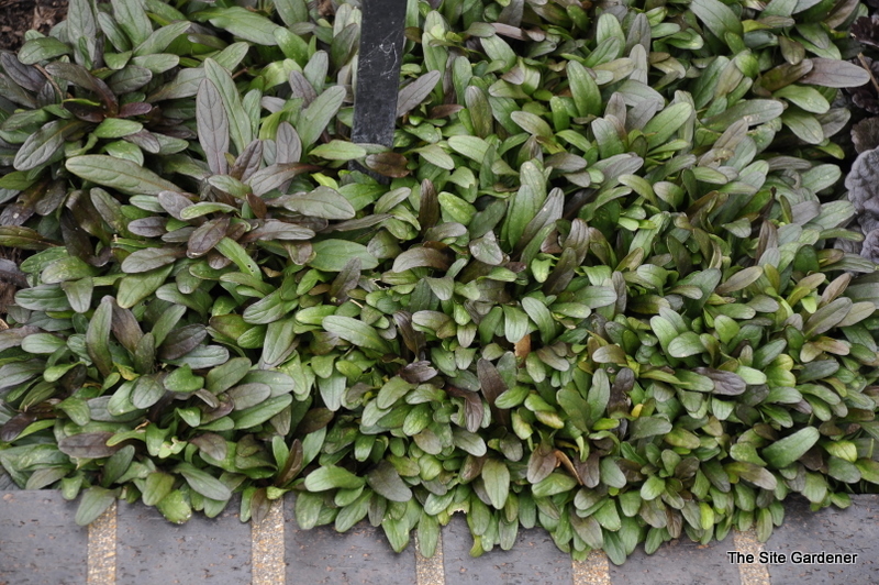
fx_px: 3842
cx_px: 440
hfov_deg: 13.1
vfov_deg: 8.7
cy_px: 292
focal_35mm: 158
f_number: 5.6
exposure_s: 1/125
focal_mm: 105
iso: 280
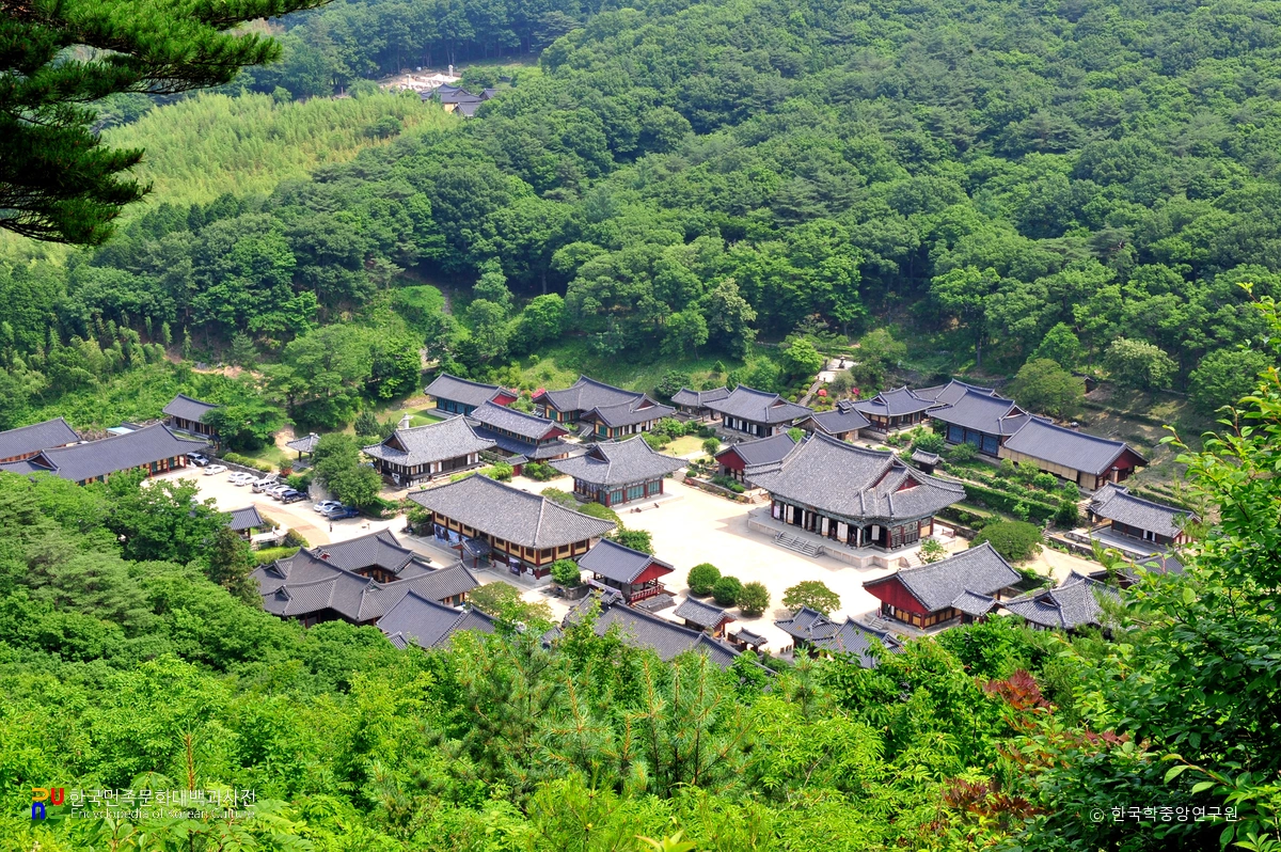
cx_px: 640
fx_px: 1778
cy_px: 426
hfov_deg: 39.6
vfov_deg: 26.9
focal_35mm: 50
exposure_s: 1/8
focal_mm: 50
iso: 200
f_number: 22
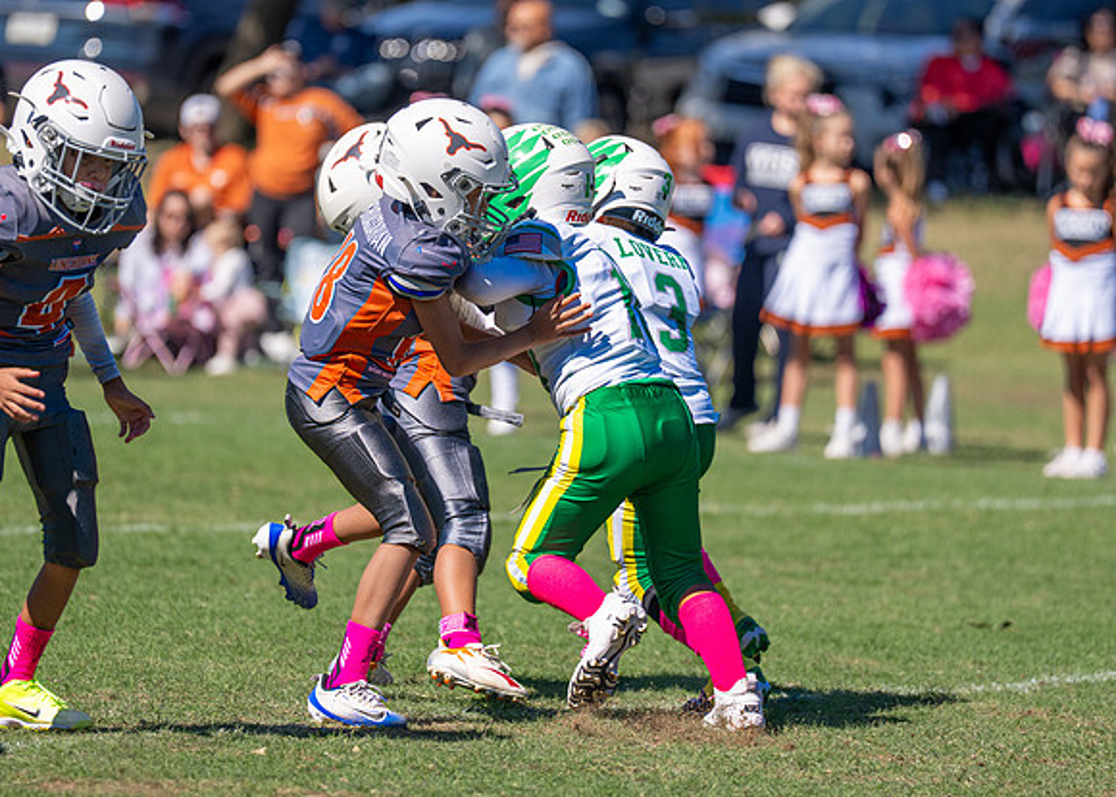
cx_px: 492
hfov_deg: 6.4
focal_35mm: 313
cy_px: 292
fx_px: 9921
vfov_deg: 4.6
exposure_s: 1/4000
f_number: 2.8
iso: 160
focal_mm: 200
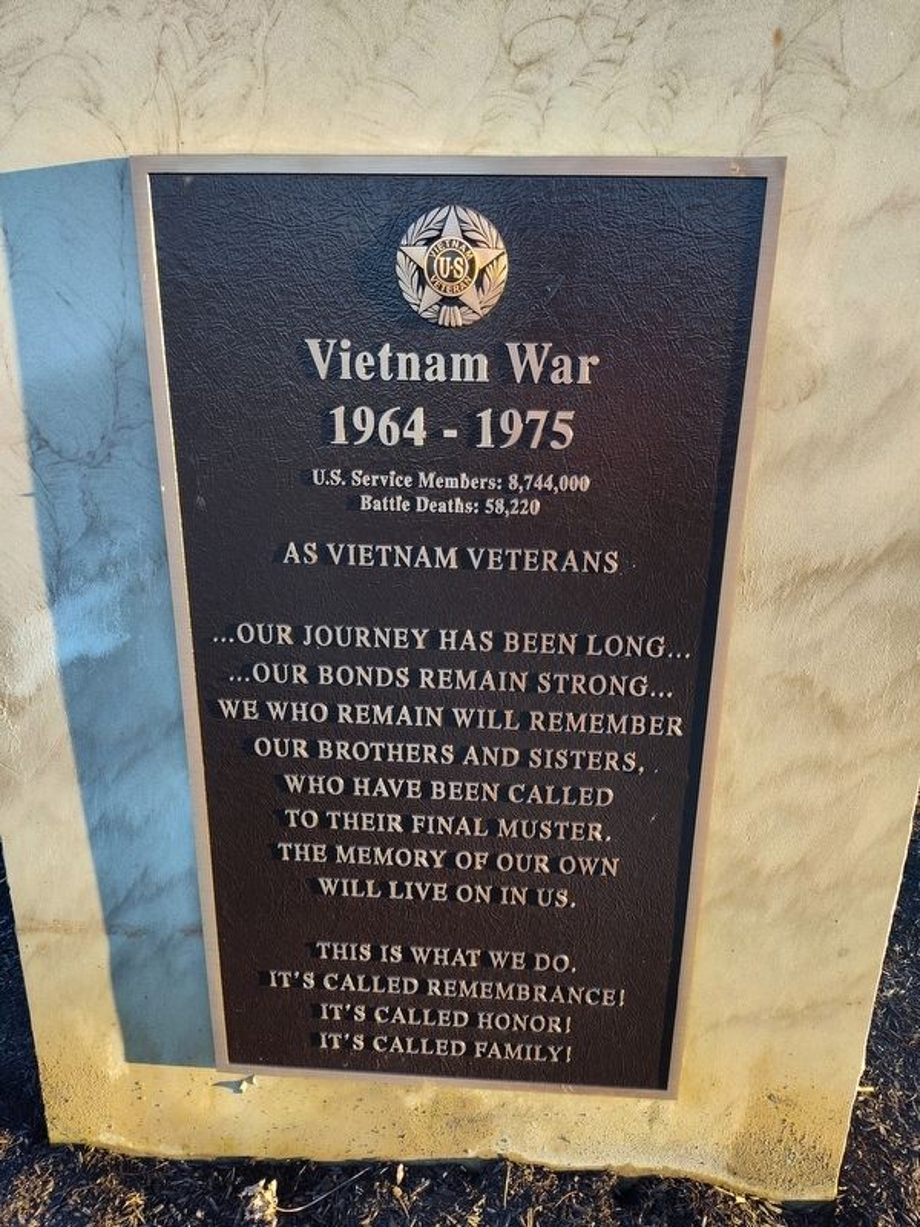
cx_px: 460
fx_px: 815
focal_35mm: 23
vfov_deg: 73.9
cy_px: 614
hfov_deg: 58.9
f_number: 1.8
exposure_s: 1/120
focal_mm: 5.56
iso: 148
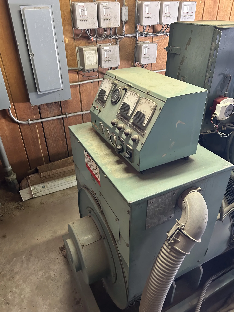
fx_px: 234
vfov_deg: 67.3
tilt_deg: -29.6
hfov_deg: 53.1
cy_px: 156
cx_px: 117
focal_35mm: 26
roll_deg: +1.5
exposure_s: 1/60
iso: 400
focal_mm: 5.7
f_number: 1.5
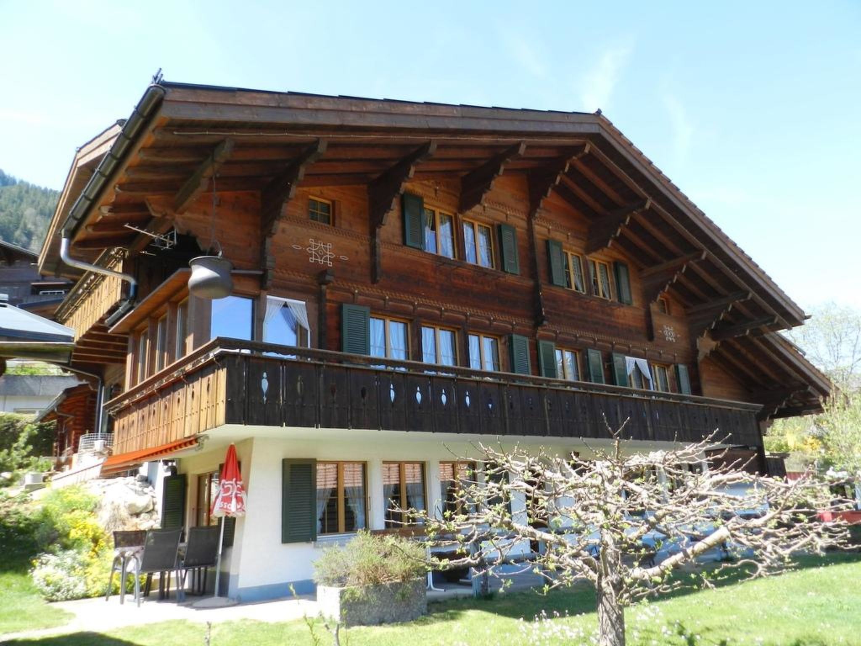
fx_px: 622
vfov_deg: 54.9
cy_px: 323
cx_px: 430
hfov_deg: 69.4
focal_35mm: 25
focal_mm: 4.5
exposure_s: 1/400
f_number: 3.5
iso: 160
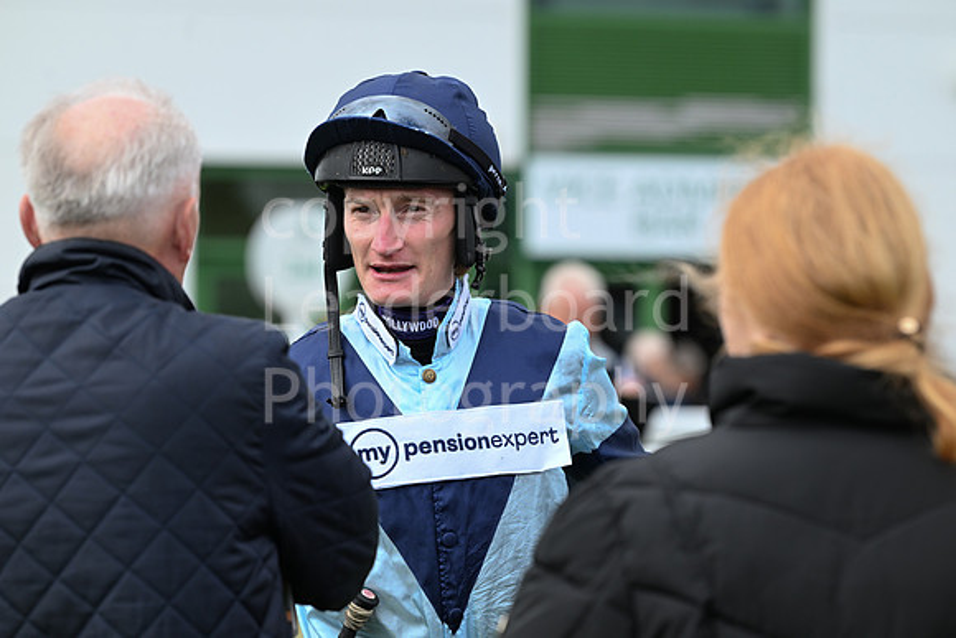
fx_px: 5312
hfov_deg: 10.3
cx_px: 478
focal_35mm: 200
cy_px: 319
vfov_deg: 6.9
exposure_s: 1/1250
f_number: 5.6
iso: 800
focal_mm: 200
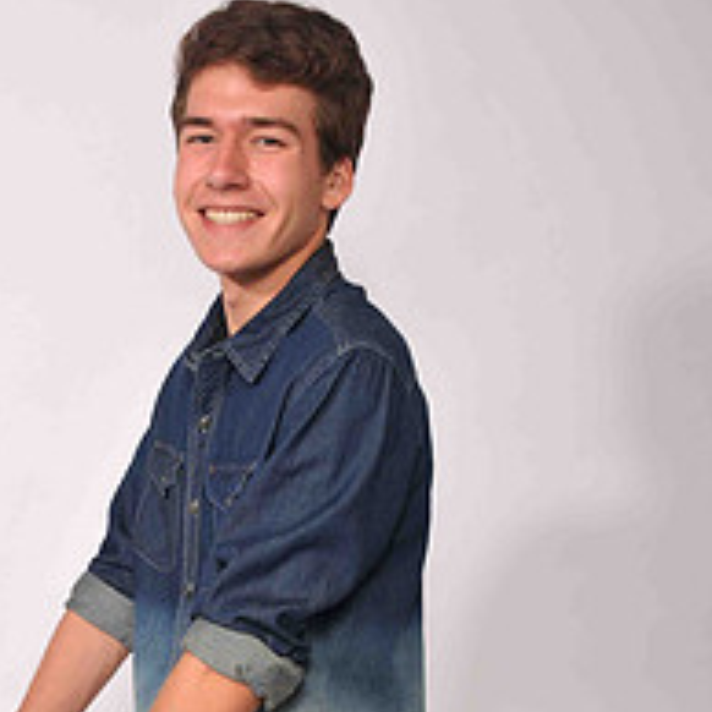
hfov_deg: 24.1
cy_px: 723
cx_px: 207
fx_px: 1652
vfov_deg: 23.3
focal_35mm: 71
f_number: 5
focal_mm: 24
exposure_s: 1/160
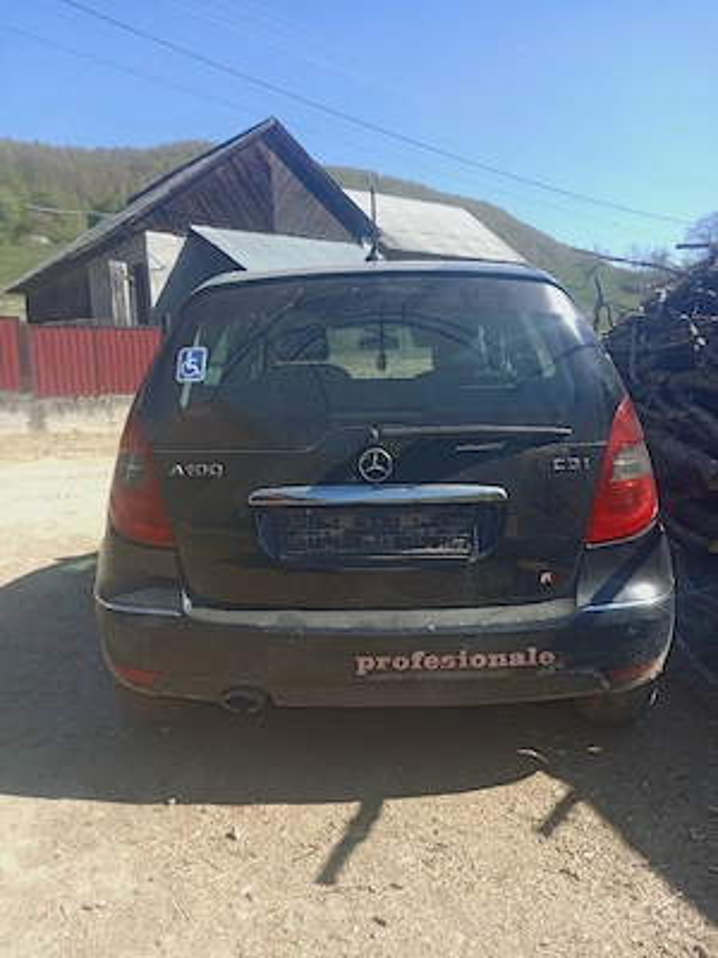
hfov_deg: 53.1
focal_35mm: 26
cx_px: 359
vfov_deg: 67.3
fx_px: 719
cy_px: 479
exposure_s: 1/667
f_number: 1.8
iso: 104
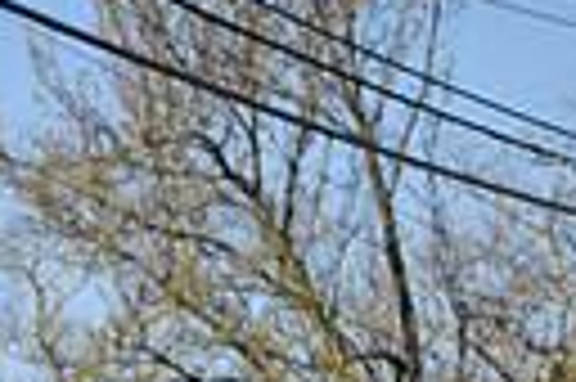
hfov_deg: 7.1
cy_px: 804
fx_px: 4474
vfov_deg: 4.8
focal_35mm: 280
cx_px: -504
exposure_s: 1/5000
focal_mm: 62
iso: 400
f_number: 2.8
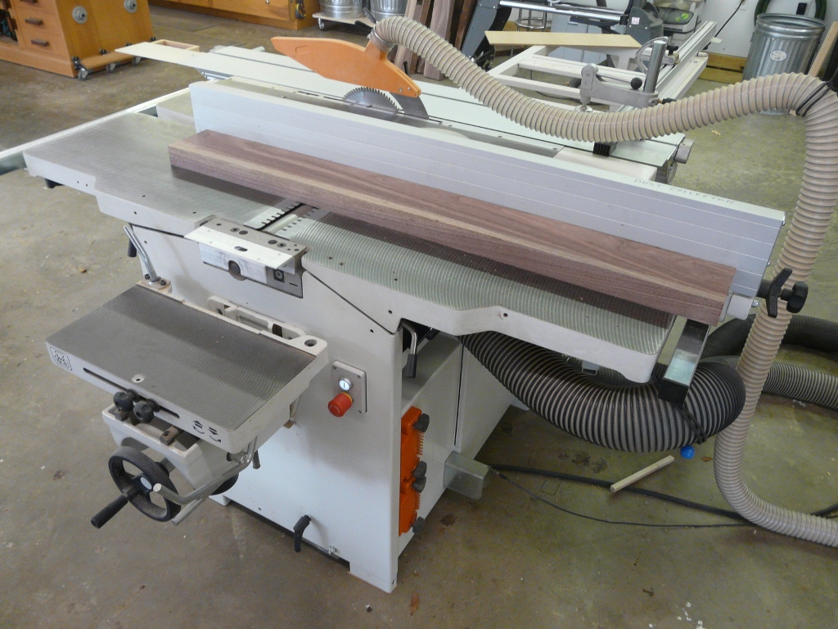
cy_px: 314
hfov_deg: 63.4
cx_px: 419
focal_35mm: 28
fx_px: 678
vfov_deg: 49.7
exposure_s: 1/30
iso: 200
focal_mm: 4.6
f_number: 2.8
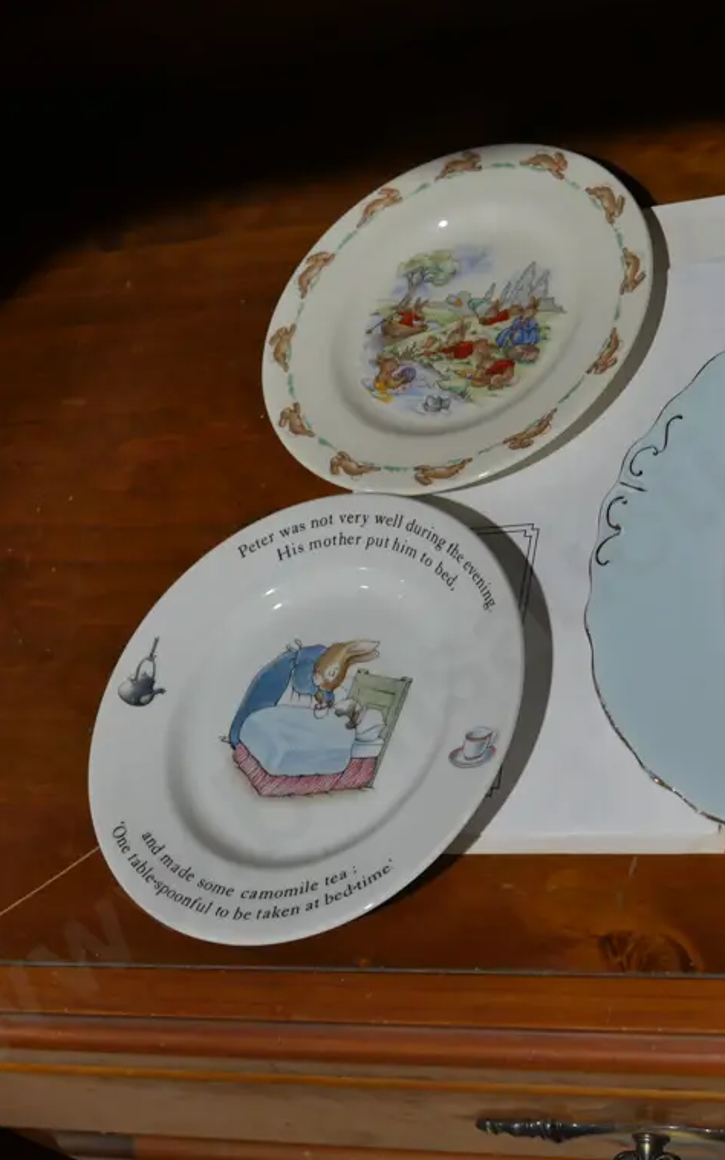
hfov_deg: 20.4
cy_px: 578
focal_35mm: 63
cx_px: 583
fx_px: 1991
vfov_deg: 32.5
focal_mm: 22
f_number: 4.7
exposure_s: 1/100
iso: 200
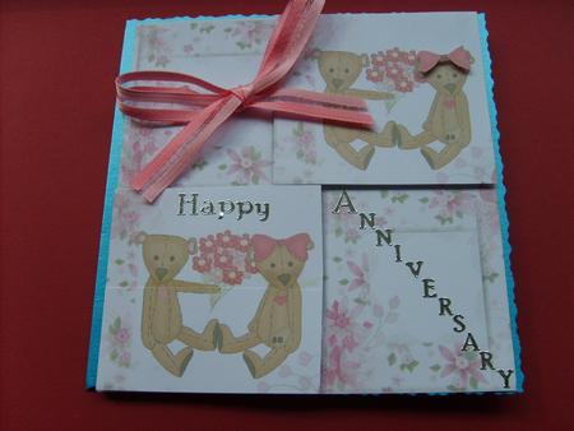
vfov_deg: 40.7
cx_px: 287
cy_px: 216
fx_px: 581
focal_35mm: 35
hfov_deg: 52.6
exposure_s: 1/350
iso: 50
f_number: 2.8
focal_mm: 5.8
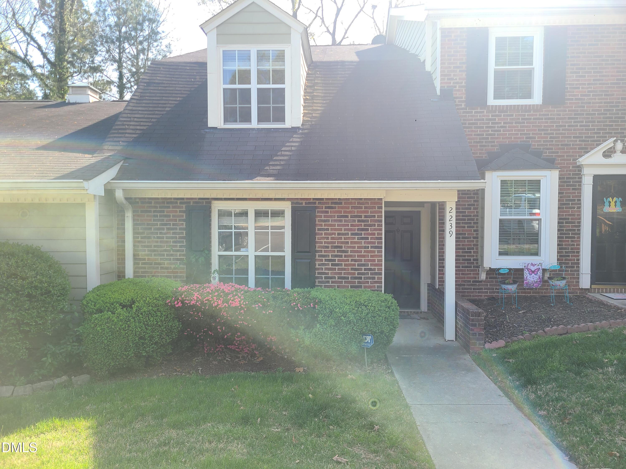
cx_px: 313
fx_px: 470
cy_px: 234
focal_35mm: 26
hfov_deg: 67.3
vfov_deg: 53.1
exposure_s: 1/492
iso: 40
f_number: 1.8
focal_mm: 5.4
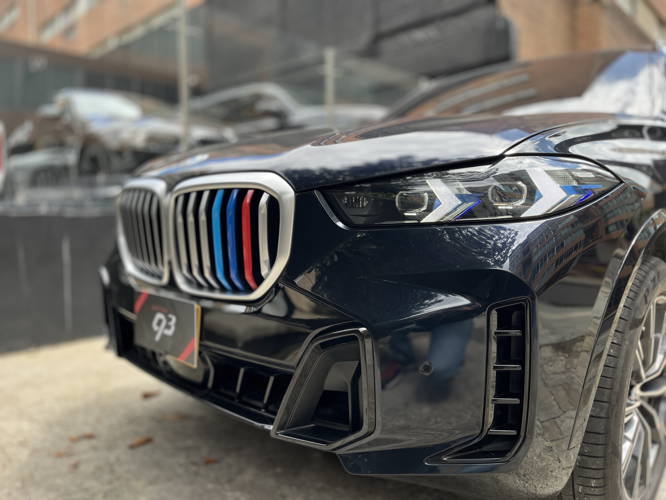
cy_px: 250
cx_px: 333
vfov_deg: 53.1
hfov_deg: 67.3
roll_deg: +0.6
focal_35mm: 26
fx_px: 500
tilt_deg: -3.7
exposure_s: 1/913
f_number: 1.6
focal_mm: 5.1
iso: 50
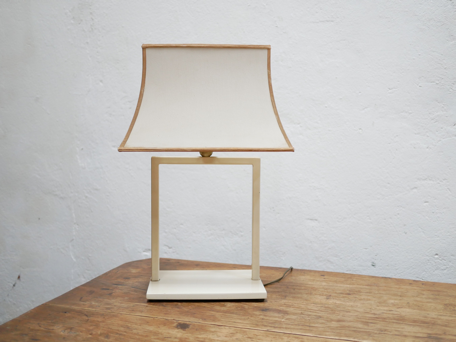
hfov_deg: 46.8
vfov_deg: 36.0
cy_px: 171
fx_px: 527
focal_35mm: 40
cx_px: 228
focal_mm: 20
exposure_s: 1/60
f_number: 1.7
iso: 800
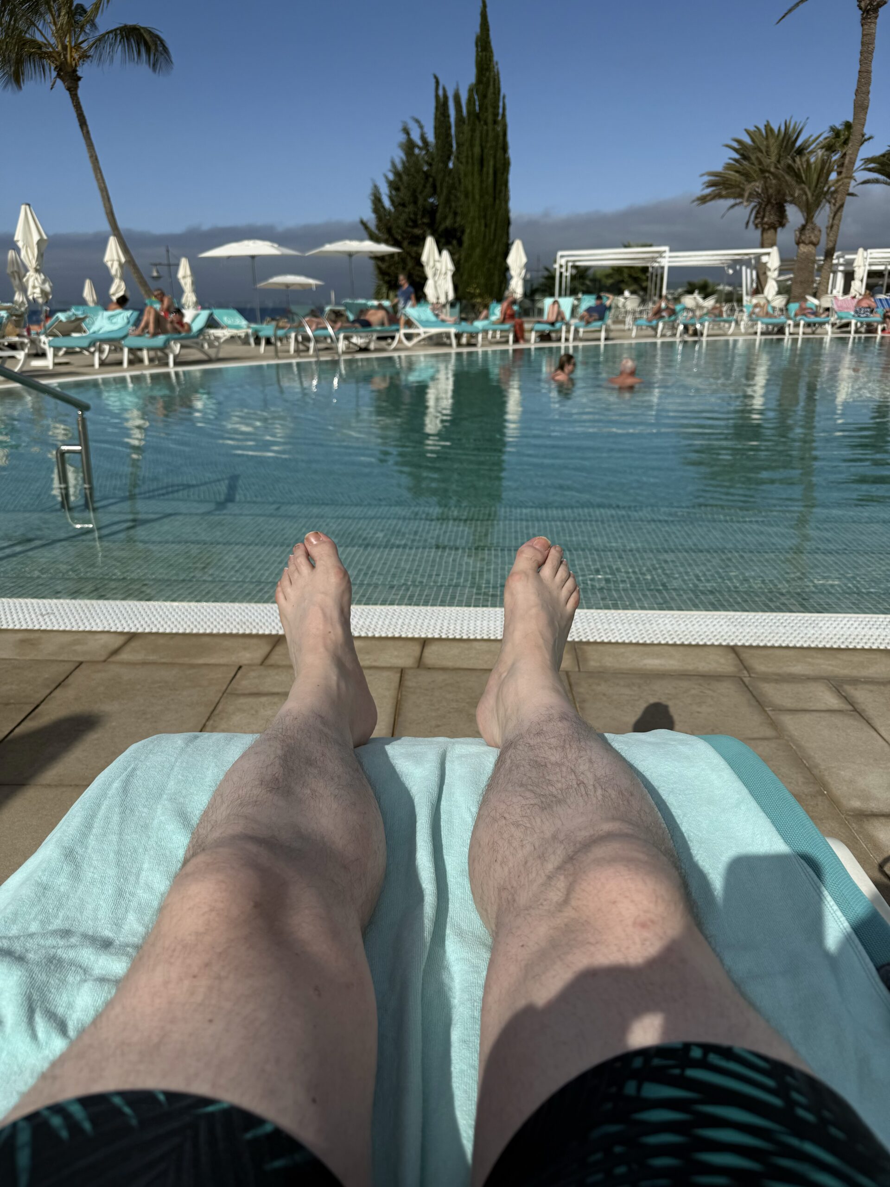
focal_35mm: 24
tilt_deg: -17.6
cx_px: 445
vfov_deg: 71.6
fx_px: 823
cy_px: 594
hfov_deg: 56.8
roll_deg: +1.2
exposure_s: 1/14286
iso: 80
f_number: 1.78
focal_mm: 6.76
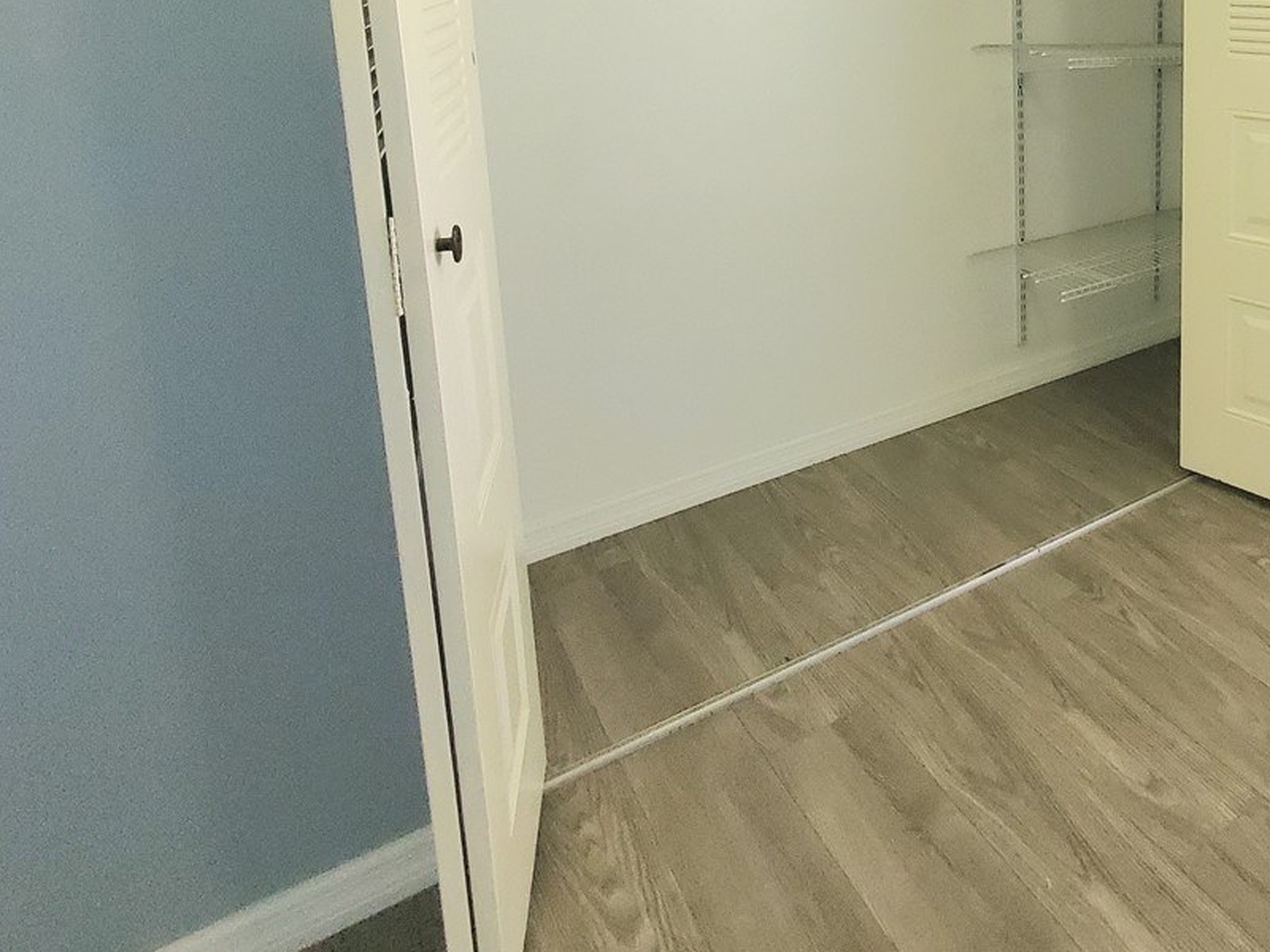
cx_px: 1003
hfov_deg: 62.1
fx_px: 954
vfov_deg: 47.9
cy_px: 103
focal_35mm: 26
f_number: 2.2
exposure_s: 1/60.2
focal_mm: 1.8
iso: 500
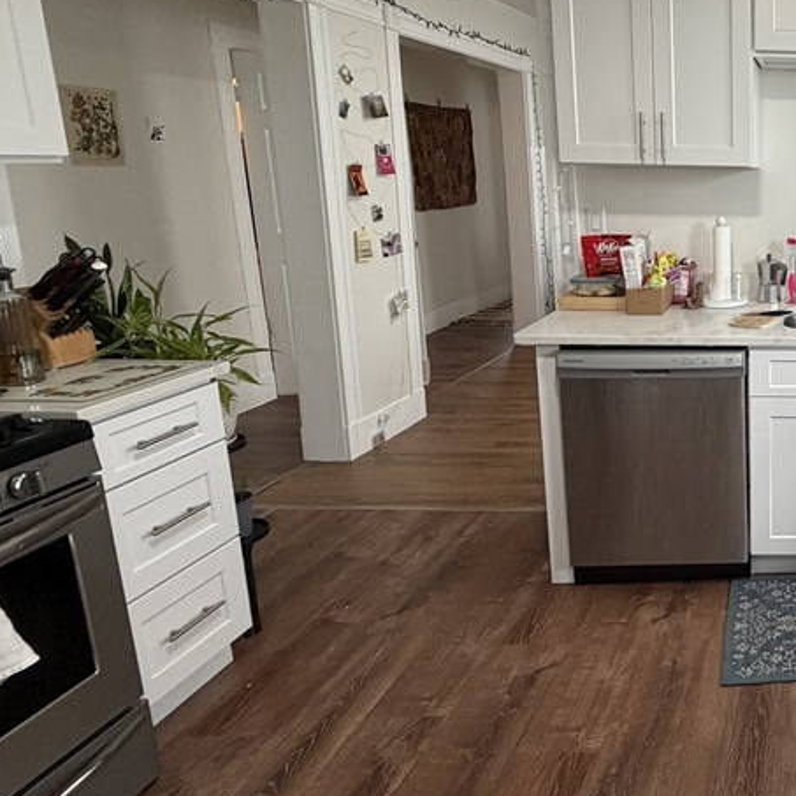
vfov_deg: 56.6
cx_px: 854
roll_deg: -0.4
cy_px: 299
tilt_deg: -11.9
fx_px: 728
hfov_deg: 45.0
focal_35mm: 28
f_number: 2.2
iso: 160
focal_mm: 2.22
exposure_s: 1/60
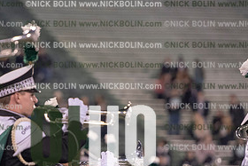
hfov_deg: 5.4
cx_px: 93
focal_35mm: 383
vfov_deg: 3.6
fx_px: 2640
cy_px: 148
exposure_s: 1/1250
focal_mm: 185
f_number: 3.2
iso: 5000
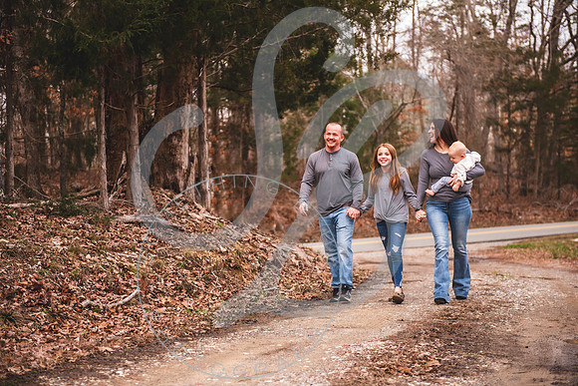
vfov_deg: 19.4
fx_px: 1130
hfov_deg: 28.7
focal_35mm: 70
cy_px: 193
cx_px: 289
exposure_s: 1/250
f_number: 2.8
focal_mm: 70
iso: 400
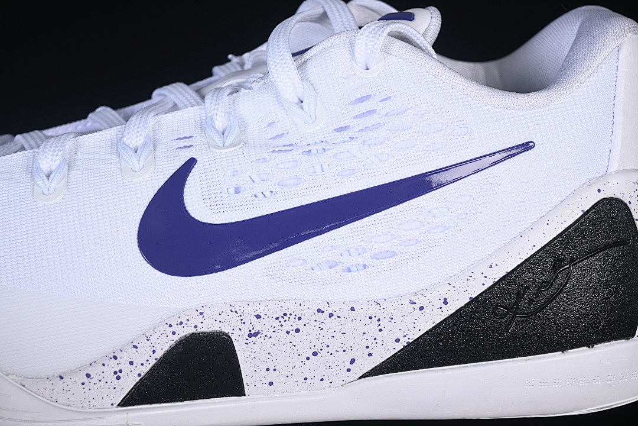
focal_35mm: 75
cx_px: 319
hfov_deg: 27.0
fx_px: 1329
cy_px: 213
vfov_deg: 18.2
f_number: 7.1
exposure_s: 1/100
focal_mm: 50
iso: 160
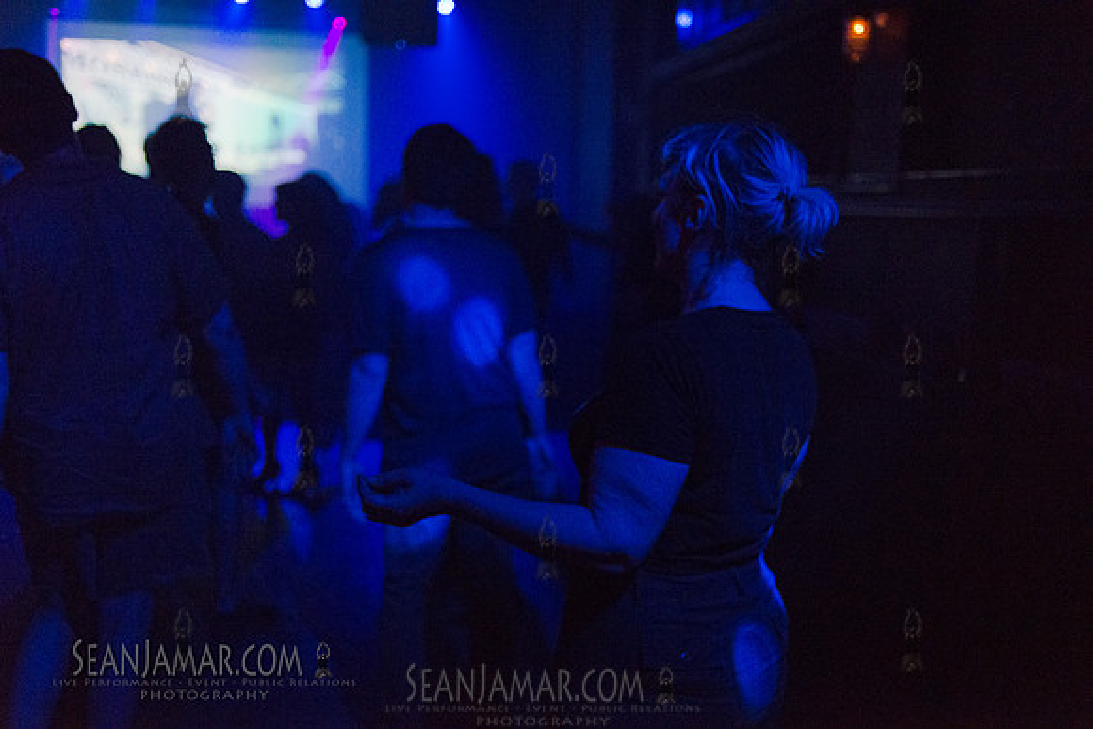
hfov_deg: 54.4
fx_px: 1063
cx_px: 546
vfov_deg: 37.9
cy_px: 364
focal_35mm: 35
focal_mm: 35
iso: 5000
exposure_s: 1/125
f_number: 2.2
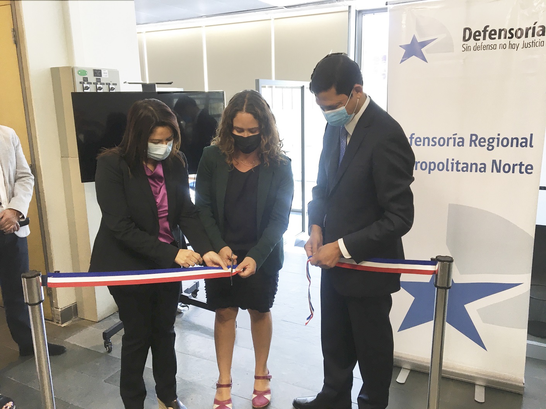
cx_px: 273
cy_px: 204
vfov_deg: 48.2
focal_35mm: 29
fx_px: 457
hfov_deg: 61.7
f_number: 2.2
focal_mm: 4.15
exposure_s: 1/35
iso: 32
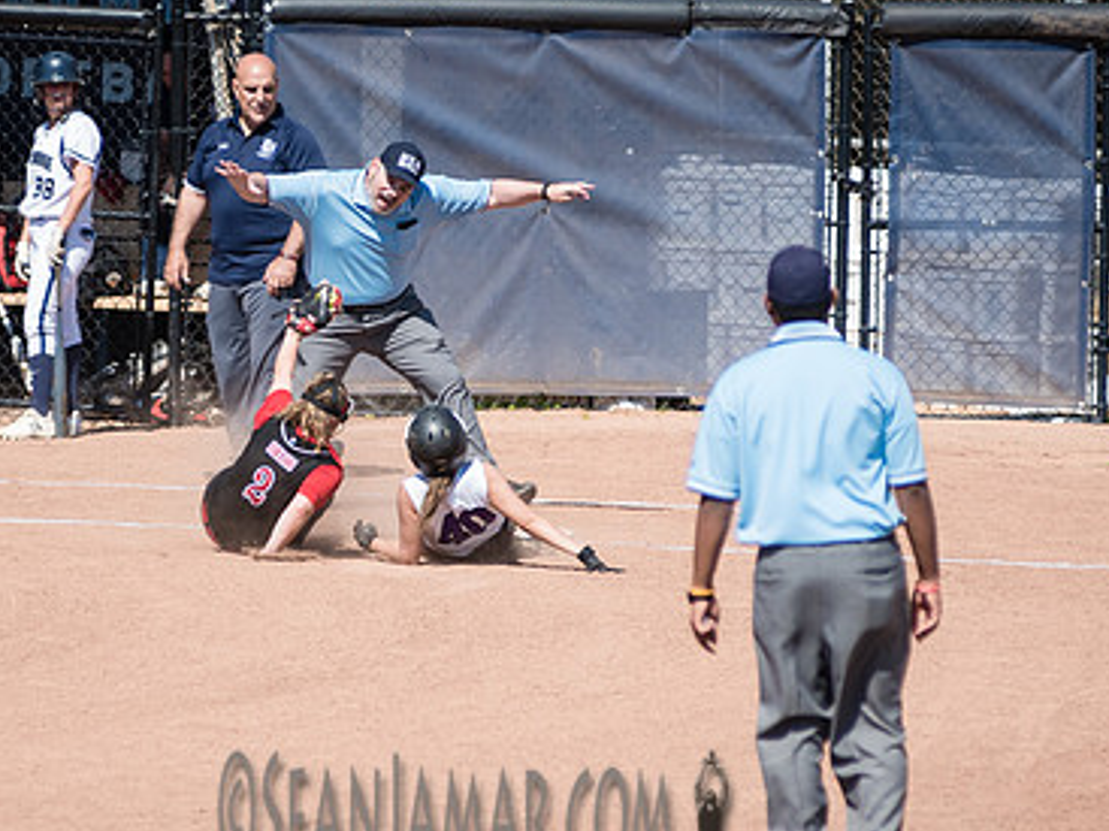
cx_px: 306
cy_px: 531
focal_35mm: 450
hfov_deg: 4.4
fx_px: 14412
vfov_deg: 3.3
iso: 200
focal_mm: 200
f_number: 4
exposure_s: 1/2500
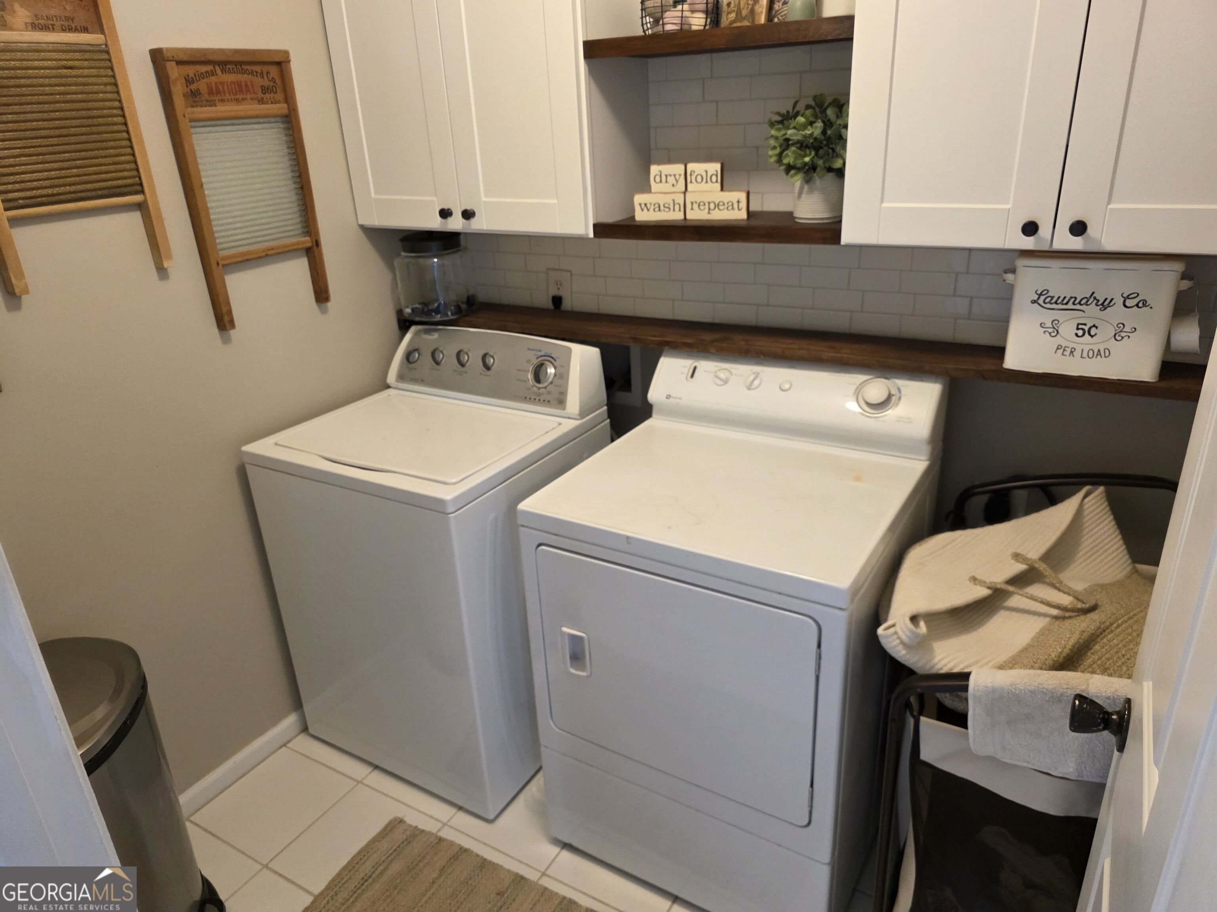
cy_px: 456
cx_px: 608
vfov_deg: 58.9
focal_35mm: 23
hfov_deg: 73.9
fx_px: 809
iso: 400
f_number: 1.7
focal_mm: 6.3
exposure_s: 1/120
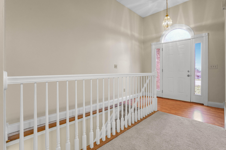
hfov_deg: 93.3
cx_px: 113
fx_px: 107
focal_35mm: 17
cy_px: 75
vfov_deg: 70.4
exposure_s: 1/3
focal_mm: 17
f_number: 8
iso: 800
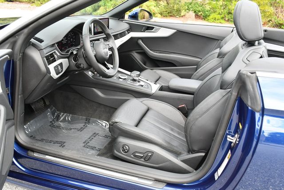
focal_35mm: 36
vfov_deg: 36.9
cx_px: 142
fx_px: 284
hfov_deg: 53.1
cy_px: 95
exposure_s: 1/250
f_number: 4.5
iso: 400
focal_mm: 18
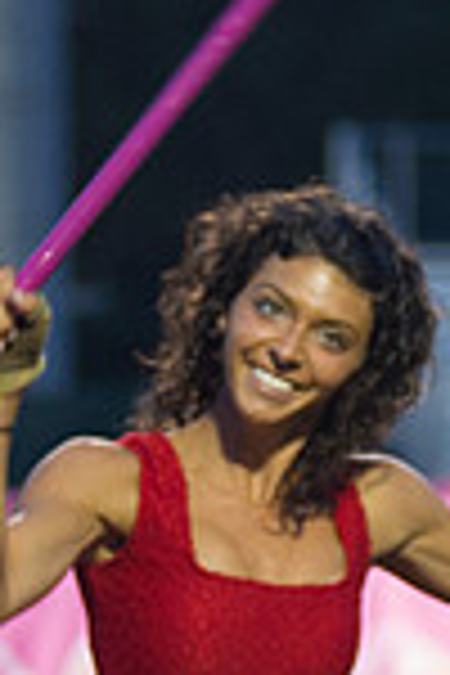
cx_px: 166
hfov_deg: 2.9
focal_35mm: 473
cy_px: 745
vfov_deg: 4.3
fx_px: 8868
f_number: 2.8
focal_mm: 100
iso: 2500
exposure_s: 1/160
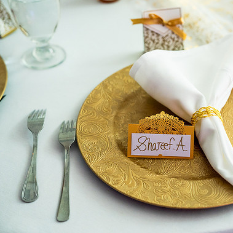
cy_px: 118
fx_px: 495
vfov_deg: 26.5
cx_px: 173
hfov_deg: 26.2
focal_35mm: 65
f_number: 2.8
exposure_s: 1/200
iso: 4000
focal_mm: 50
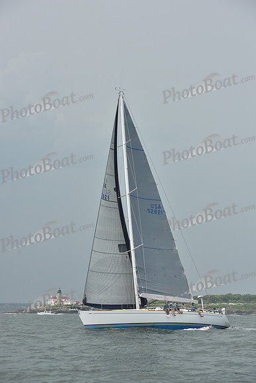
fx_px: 1173
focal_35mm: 110
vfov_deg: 18.6
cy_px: 192
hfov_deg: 12.5
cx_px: 128
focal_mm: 110
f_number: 7.1
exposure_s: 1/800
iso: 250
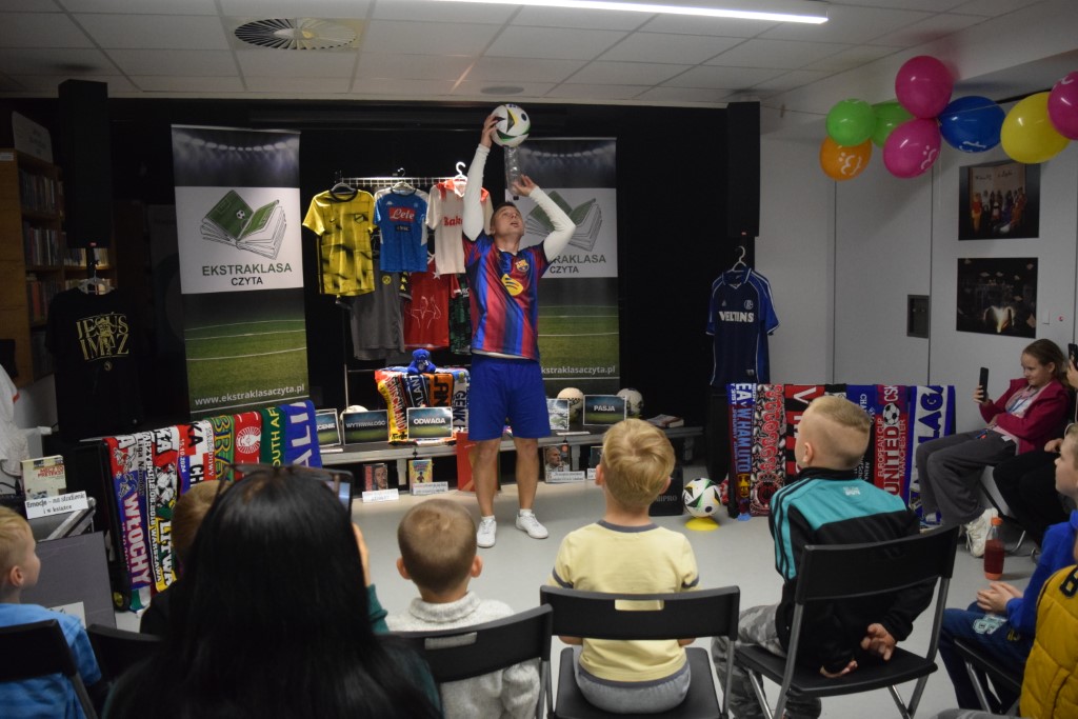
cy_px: 360
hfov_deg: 61.9
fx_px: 898
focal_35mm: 30
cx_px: 539
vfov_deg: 43.6
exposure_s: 1/250
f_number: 3.5
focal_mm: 20
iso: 3200
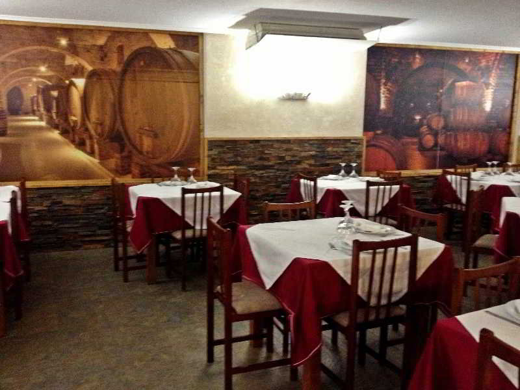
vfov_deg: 40.7
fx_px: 526
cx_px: 260
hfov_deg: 52.6
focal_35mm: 35
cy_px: 195
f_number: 2.4
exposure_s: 1/15
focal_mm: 4.28
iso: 640
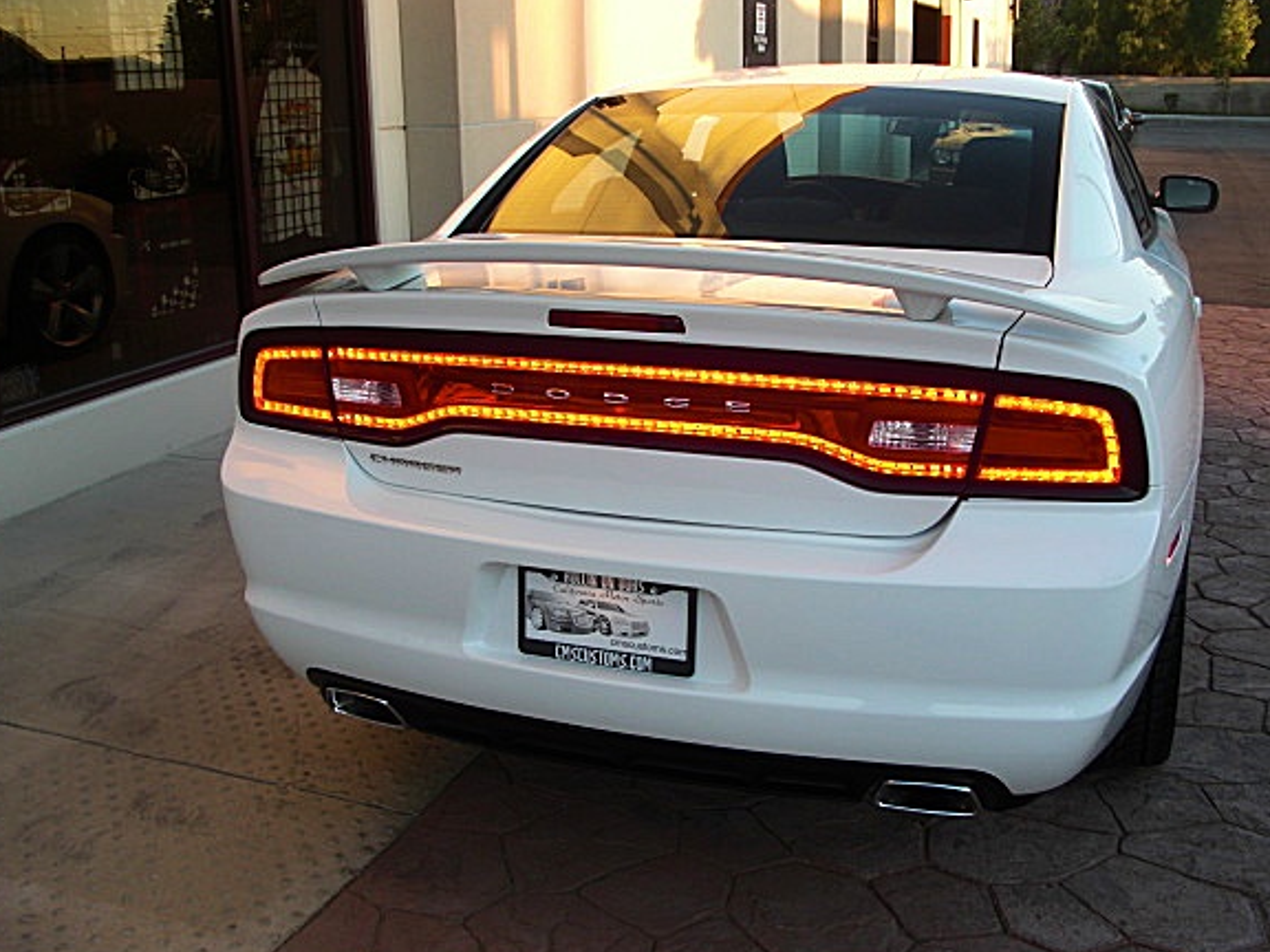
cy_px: 485
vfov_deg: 36.0
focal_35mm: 40
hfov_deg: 46.8
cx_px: 675
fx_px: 1468
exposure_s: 1/80
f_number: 2.8
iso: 50
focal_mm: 6.3
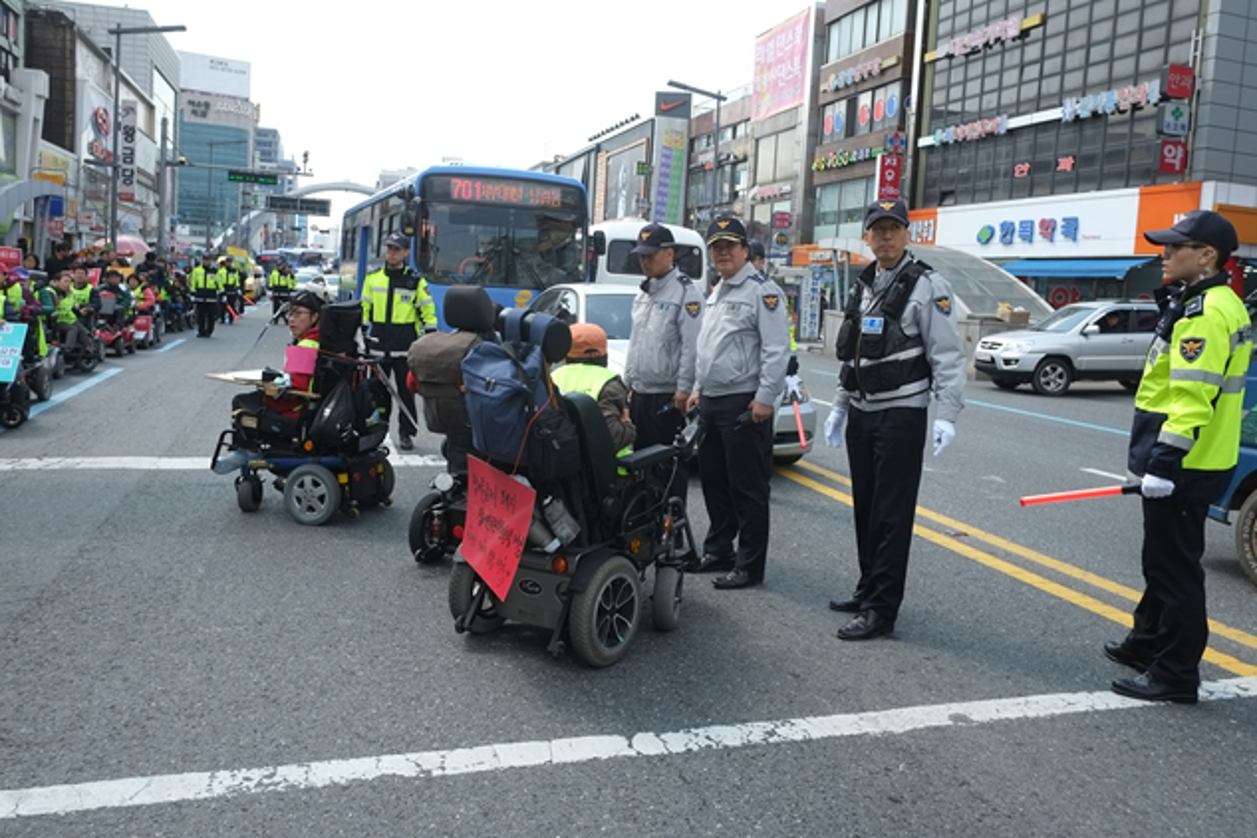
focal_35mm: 29
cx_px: 637
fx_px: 1013
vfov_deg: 44.9
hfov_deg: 63.7
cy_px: 390
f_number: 4
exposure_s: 1/600
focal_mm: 18
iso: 250
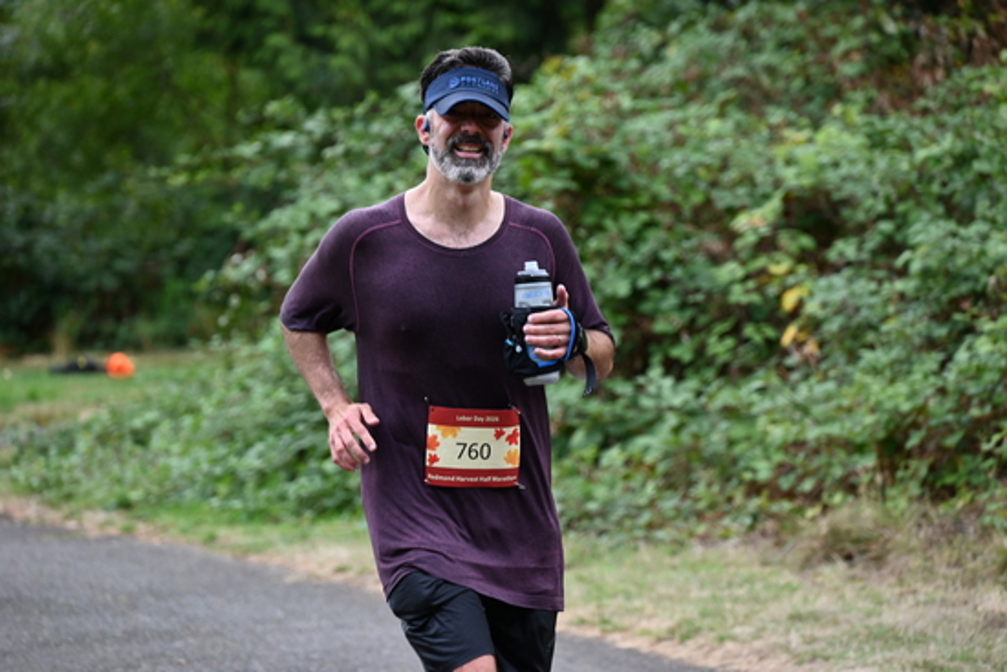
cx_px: 504
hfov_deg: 10.3
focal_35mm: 200
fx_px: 5596
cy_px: 336
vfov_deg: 6.9
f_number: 6.3
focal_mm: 200
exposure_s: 1/250
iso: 400
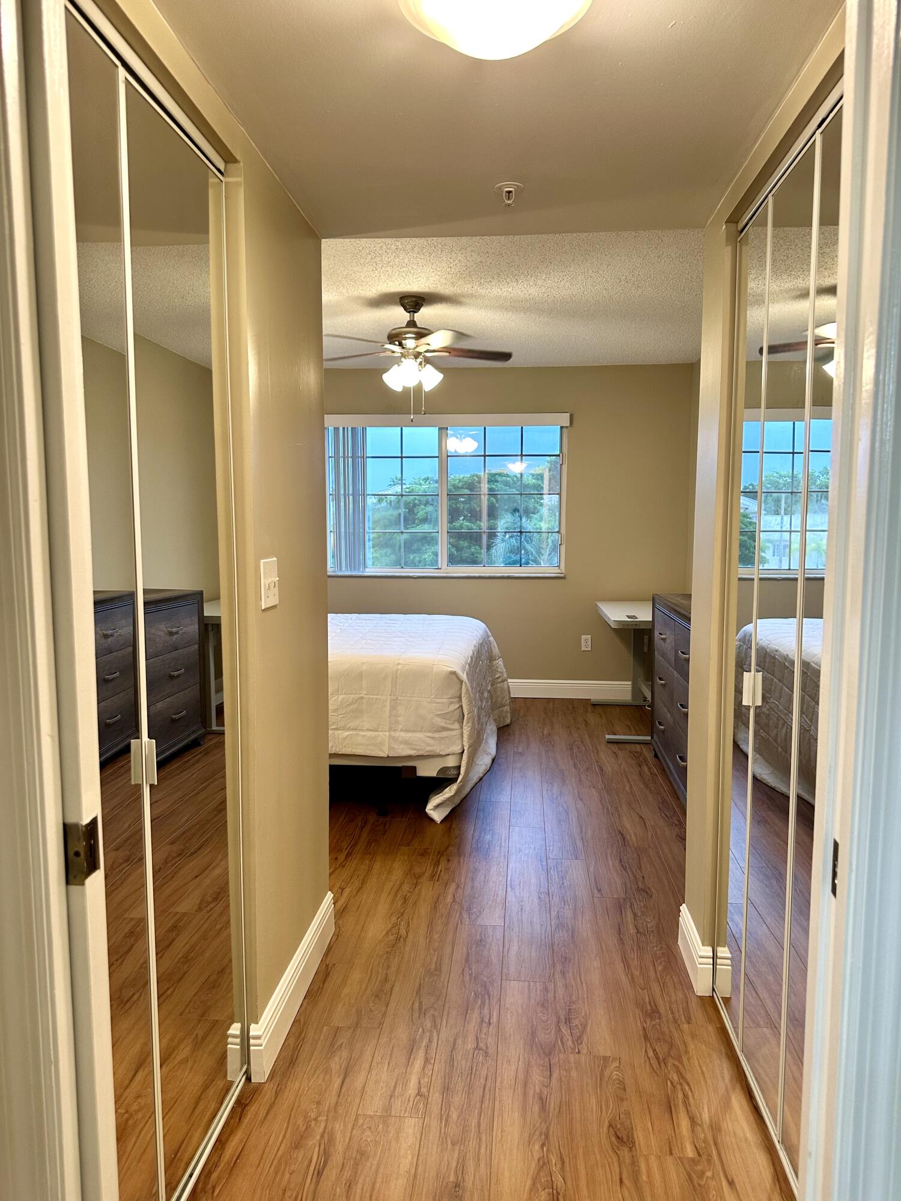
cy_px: 600
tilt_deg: -5.8
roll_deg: -1.1
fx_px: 833
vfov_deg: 71.6
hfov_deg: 56.8
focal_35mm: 24
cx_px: 450
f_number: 1.78
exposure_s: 1/60
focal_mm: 6.86
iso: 160
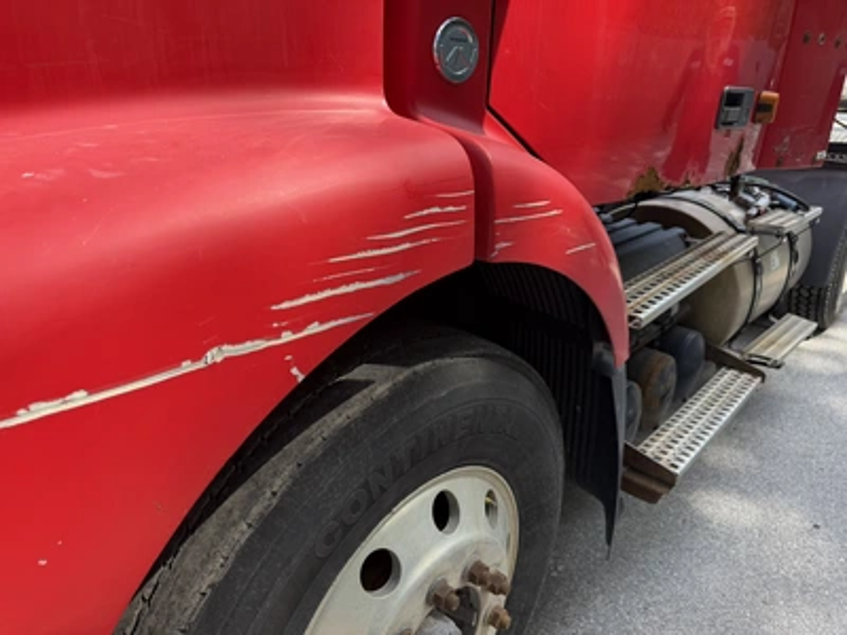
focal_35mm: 24
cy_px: 318
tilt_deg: -22.2
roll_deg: -2.3
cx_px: 424
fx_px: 587
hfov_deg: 71.6
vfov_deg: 56.8
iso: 100
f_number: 1.78
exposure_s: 1/840
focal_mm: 6.76
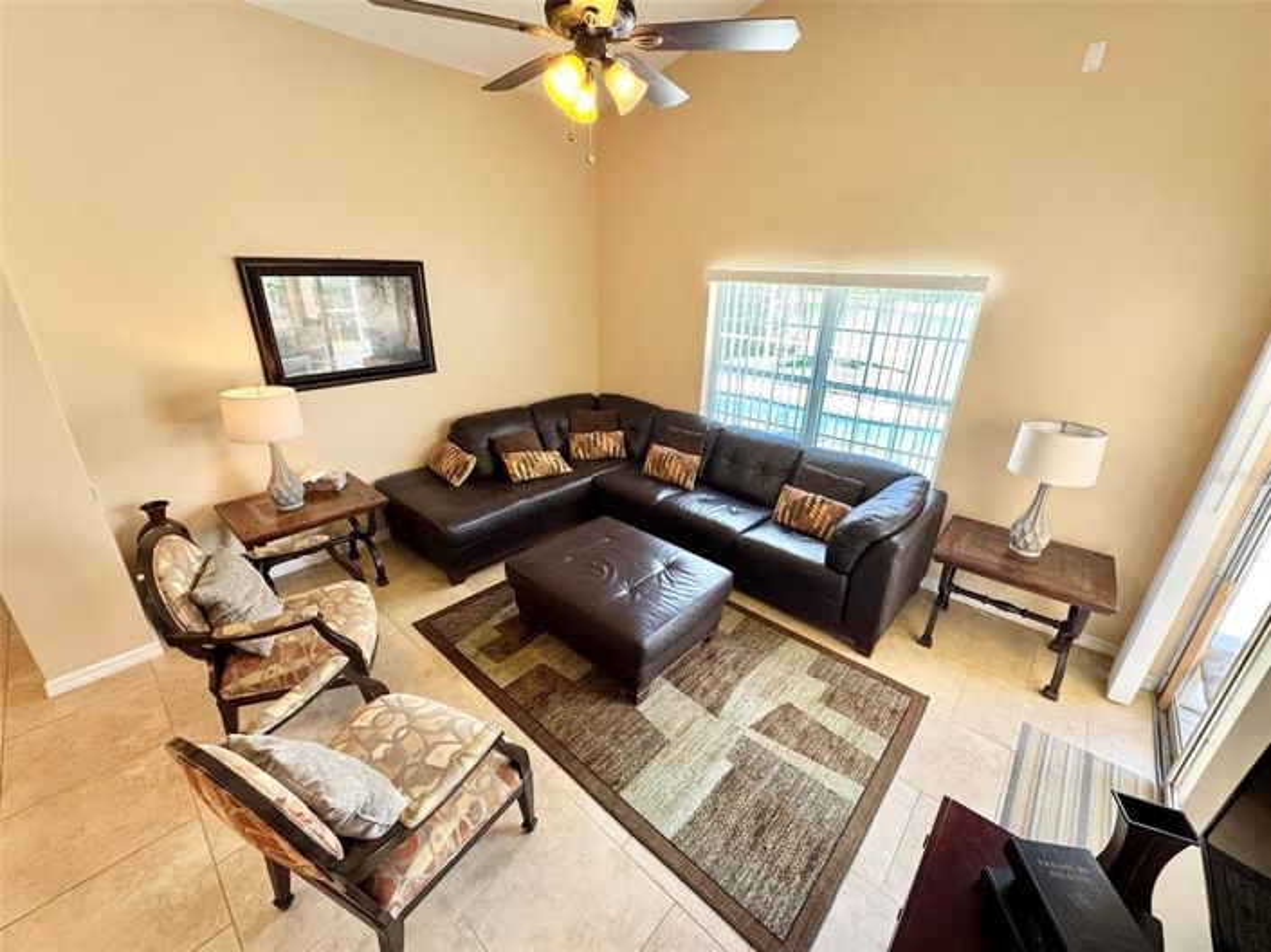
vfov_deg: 85.6
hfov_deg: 102.1
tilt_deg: -21.9
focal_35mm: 14
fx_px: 514
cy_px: 476
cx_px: 636
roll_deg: -1.4
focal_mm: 2.22
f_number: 2.2
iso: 200
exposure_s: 1/120
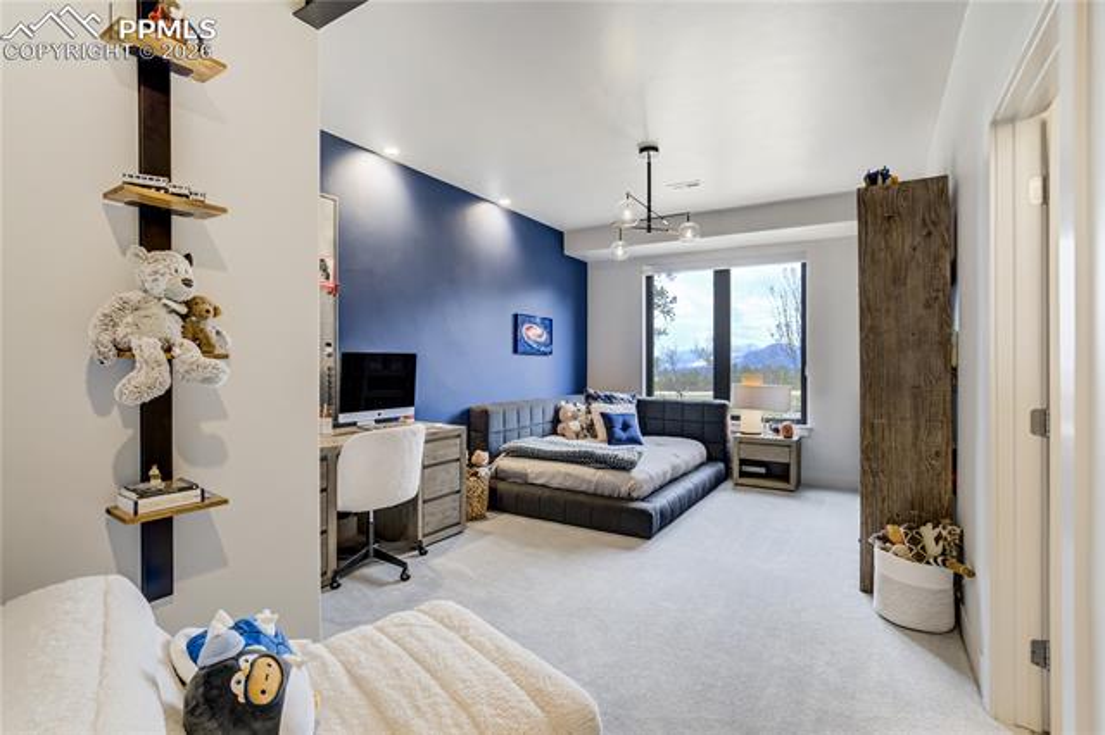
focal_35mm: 16
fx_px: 491
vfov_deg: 73.7
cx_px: 552
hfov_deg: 96.8
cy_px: 368
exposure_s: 1/25
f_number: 7.1
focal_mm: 16
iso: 1000
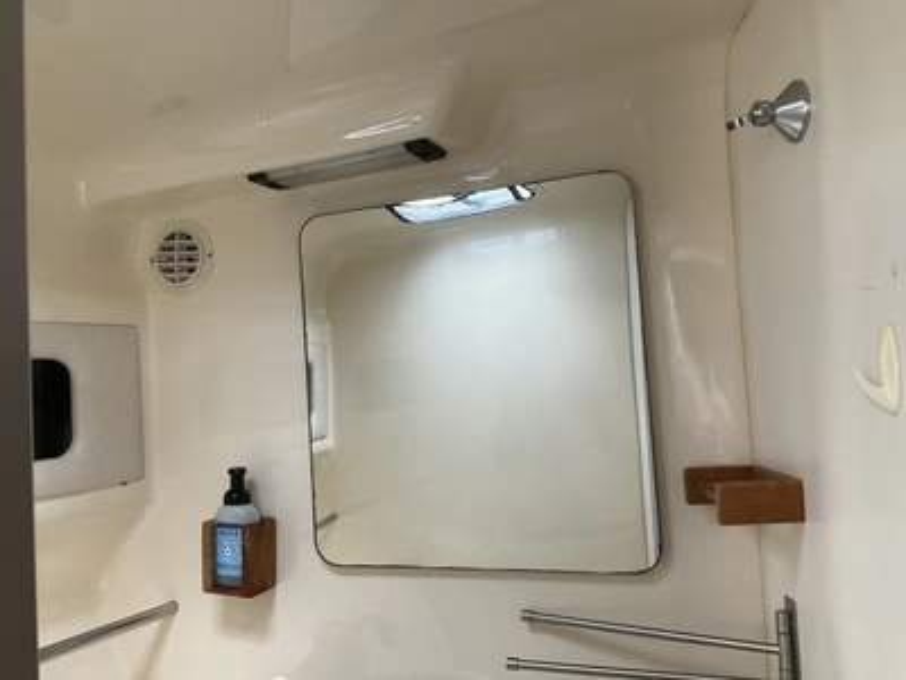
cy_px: 340
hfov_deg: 61.7
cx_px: 453
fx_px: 759
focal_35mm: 29
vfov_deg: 48.2
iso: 64
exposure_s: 1/97
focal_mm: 3
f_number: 1.8
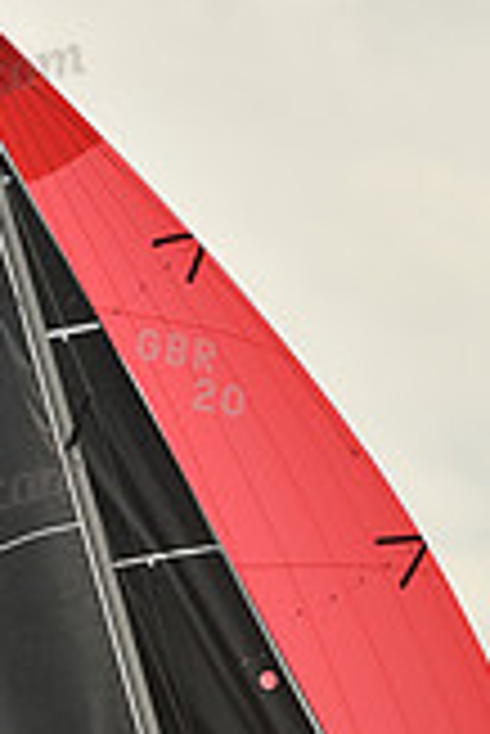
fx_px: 5663
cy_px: 711
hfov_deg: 5.0
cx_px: 317
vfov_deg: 7.4
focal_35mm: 278
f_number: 8
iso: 250
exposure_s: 1/640
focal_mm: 78
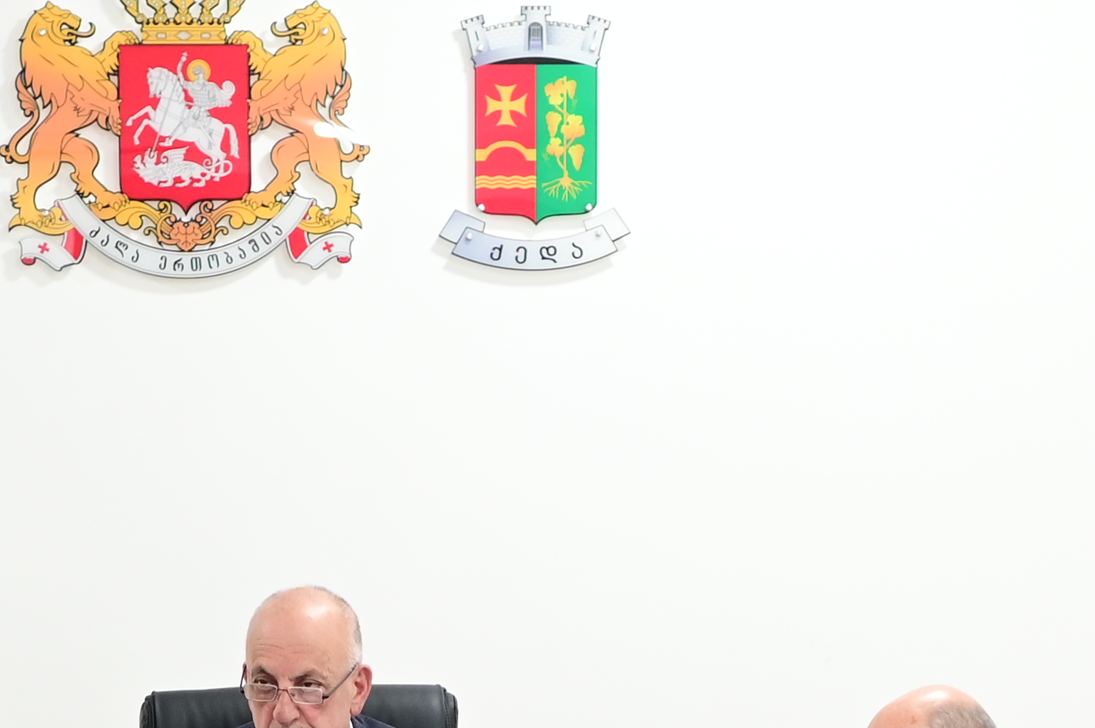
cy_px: 1283
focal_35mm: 138
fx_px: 4195
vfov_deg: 9.5
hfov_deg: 14.8
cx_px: 285
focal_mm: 35
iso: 1000
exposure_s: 1/200
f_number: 2.2
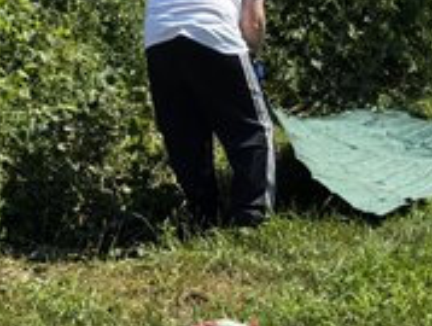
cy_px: 75
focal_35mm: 107
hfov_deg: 18.0
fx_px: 1338
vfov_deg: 13.8
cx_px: 405
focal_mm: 6.76
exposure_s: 1/2179
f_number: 1.78
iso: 64
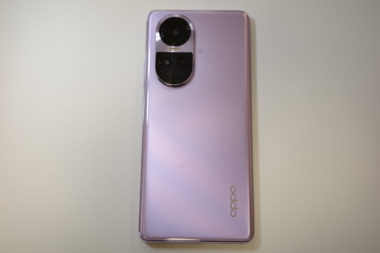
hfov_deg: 48.5
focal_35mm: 40
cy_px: 126
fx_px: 422
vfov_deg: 33.4
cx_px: 190
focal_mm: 26
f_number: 2.8
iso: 100
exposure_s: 1/20
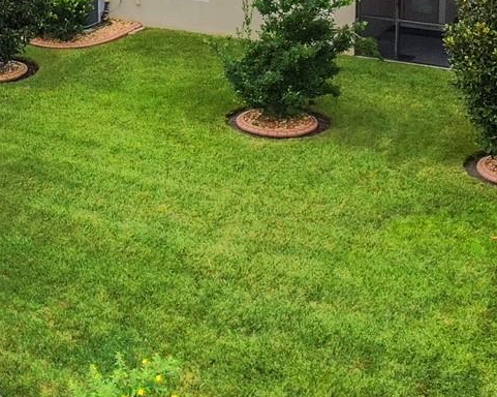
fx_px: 1146
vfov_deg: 18.9
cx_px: 93
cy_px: -36
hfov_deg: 24.1
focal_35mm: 78
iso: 100
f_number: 2.8
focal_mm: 4.39
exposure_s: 1/1000
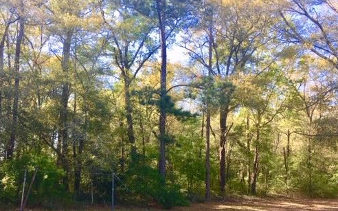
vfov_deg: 31.7
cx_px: 142
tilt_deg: +4.1
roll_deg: -1.3
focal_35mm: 40
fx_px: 368
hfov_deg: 49.1
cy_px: 140
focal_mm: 4.15
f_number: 2.2
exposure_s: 1/320
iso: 25
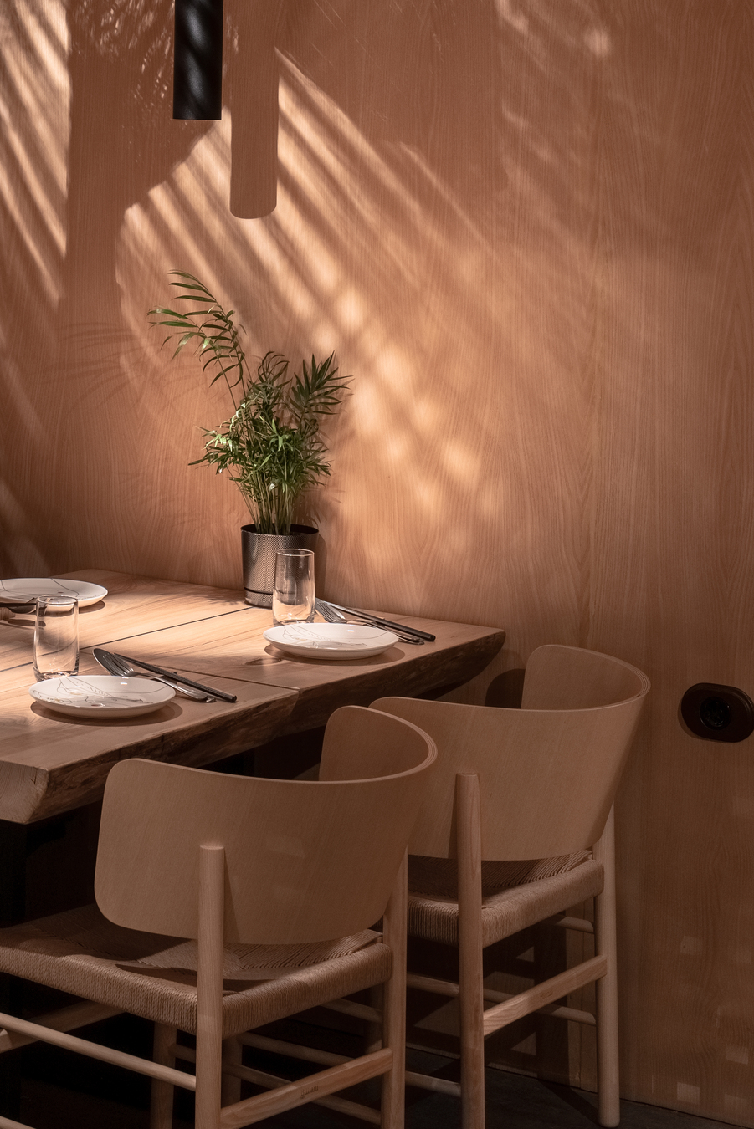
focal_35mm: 111
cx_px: -81
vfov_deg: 18.1
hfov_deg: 12.1
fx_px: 3484
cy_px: 120
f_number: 6.3
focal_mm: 50
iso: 320
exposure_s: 1/13
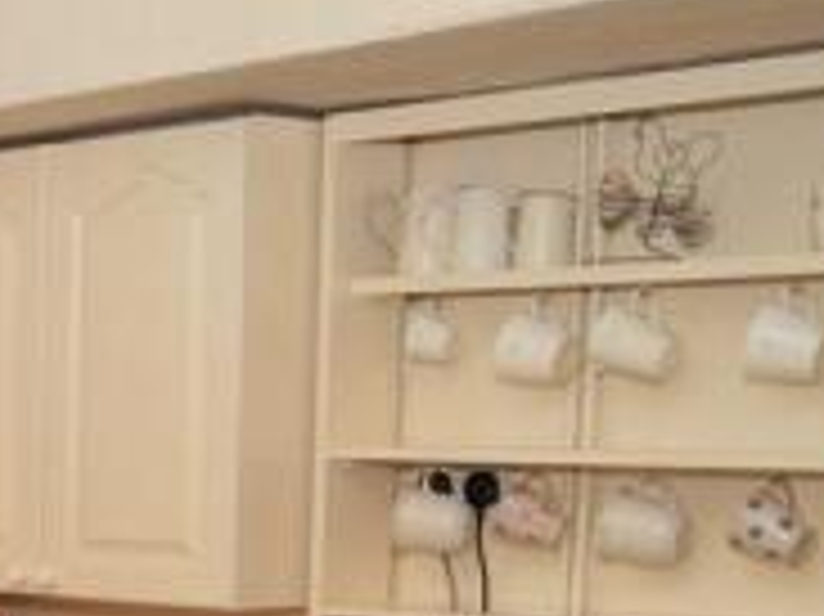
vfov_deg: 15.4
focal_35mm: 93
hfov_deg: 17.7
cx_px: -585
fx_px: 2212
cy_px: 692
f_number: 5.6
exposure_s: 1/160
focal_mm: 18
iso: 400
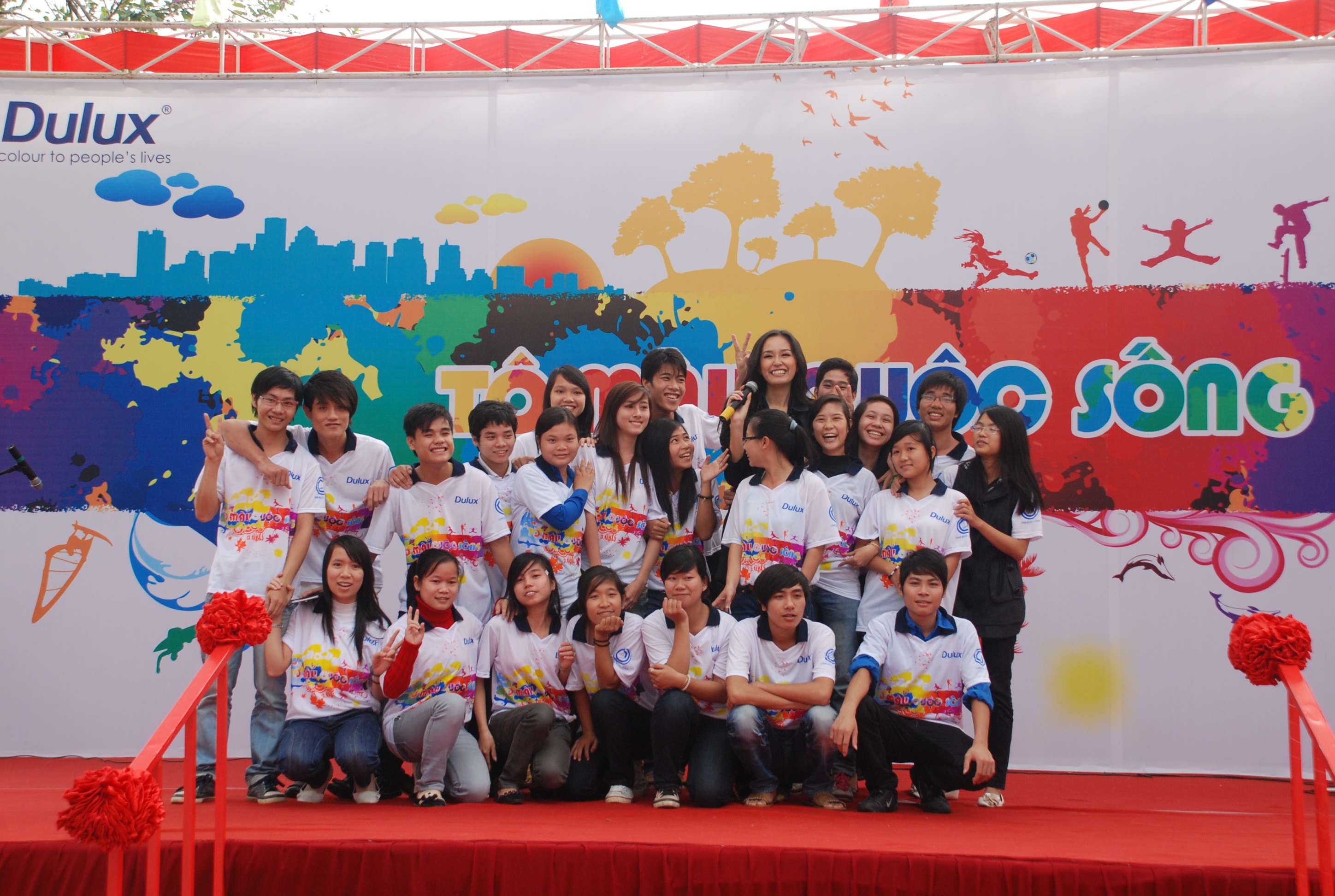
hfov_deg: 41.0
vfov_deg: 28.2
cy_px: 448
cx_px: 668
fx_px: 1784
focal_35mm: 48
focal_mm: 32
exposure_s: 1/200
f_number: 5.6
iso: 400
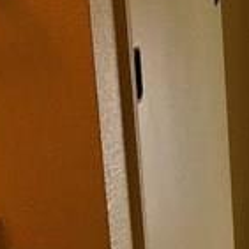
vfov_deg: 14.2
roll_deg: +0.5
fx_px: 944
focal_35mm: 116
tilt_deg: -10.5
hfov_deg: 12.6
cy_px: -113
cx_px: 542
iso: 25
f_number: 2.2
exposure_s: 1/30
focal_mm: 4.15
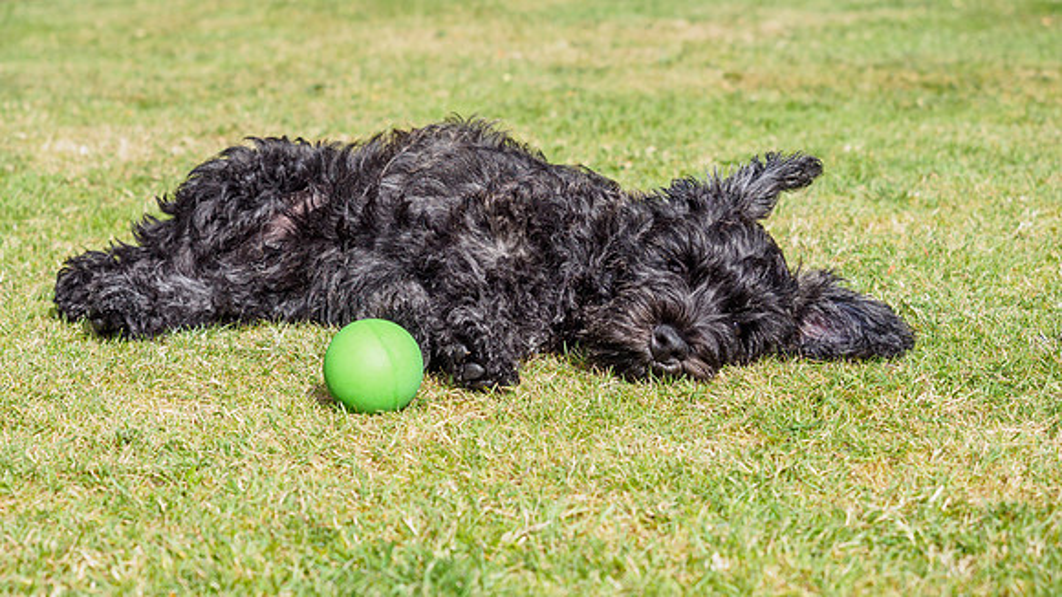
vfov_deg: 12.8
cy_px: 246
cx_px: 488
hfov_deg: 22.6
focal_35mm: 94
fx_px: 2653
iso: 200
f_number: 4
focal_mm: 40
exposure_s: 1/1600
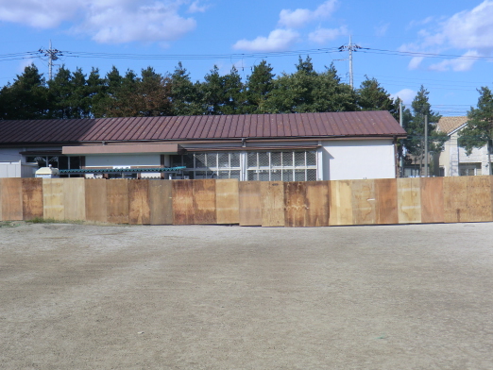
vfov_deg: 29.7
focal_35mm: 49
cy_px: 164
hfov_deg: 38.8
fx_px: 698
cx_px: 212
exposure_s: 1/500
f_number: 3.8
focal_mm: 7.1
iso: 64
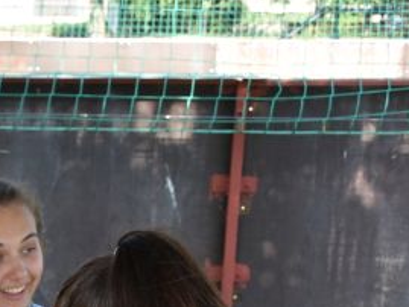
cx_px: -257
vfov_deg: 10.6
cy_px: 474
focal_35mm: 135
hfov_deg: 13.5
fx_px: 1597
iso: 110
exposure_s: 1/125
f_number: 5.6
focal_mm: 21
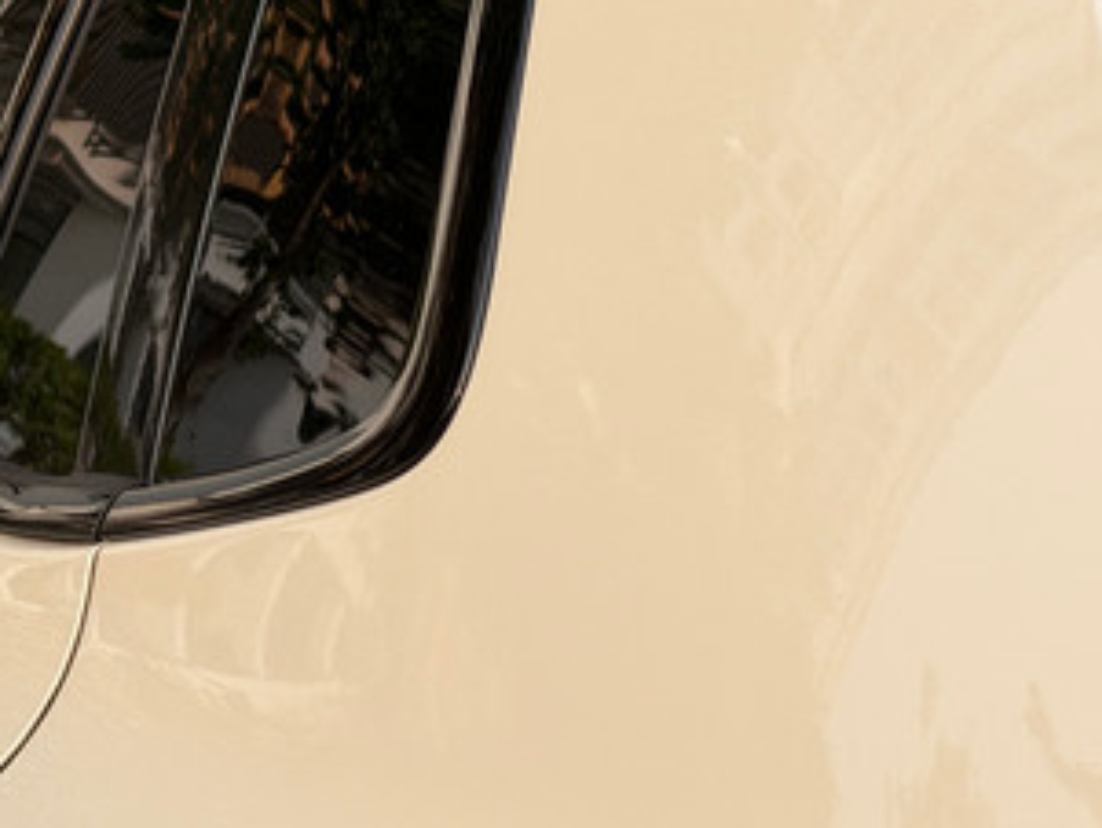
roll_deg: -0.8
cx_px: -168
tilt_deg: -7.9
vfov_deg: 11.1
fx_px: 4268
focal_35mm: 134
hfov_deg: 14.3
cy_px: 282
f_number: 1.78
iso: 64
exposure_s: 1/1242
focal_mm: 6.76
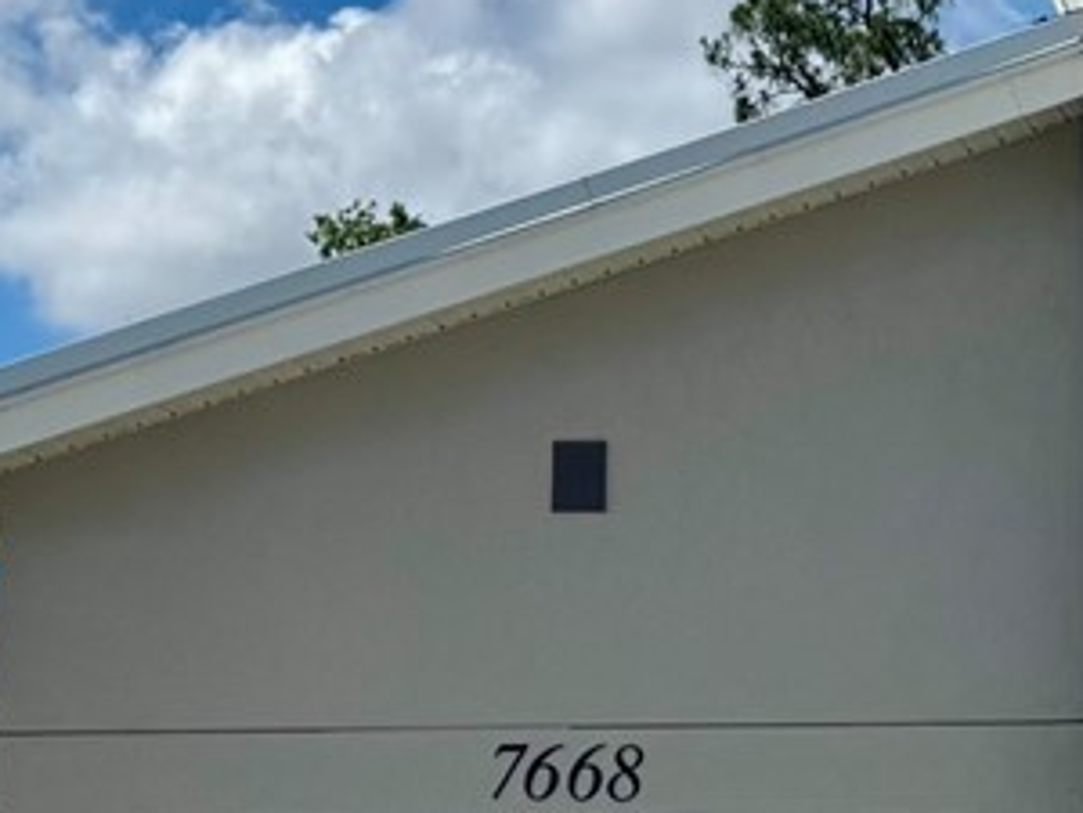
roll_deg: +0.2
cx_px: 1458
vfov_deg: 11.5
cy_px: 672
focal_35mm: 128
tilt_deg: +6.4
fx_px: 4005
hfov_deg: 14.7
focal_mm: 6.76
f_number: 1.78
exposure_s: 1/7092
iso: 80
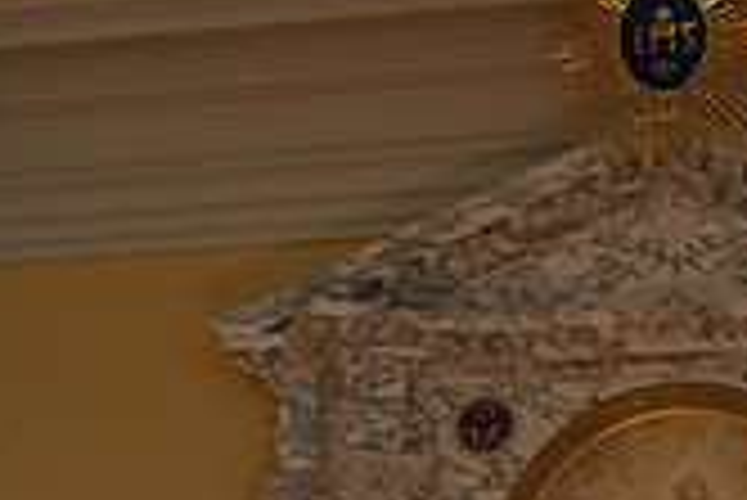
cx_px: 536
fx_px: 3115
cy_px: 822
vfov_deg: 8.9
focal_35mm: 150
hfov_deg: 13.6
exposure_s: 1/5
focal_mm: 43
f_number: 2.8
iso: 640
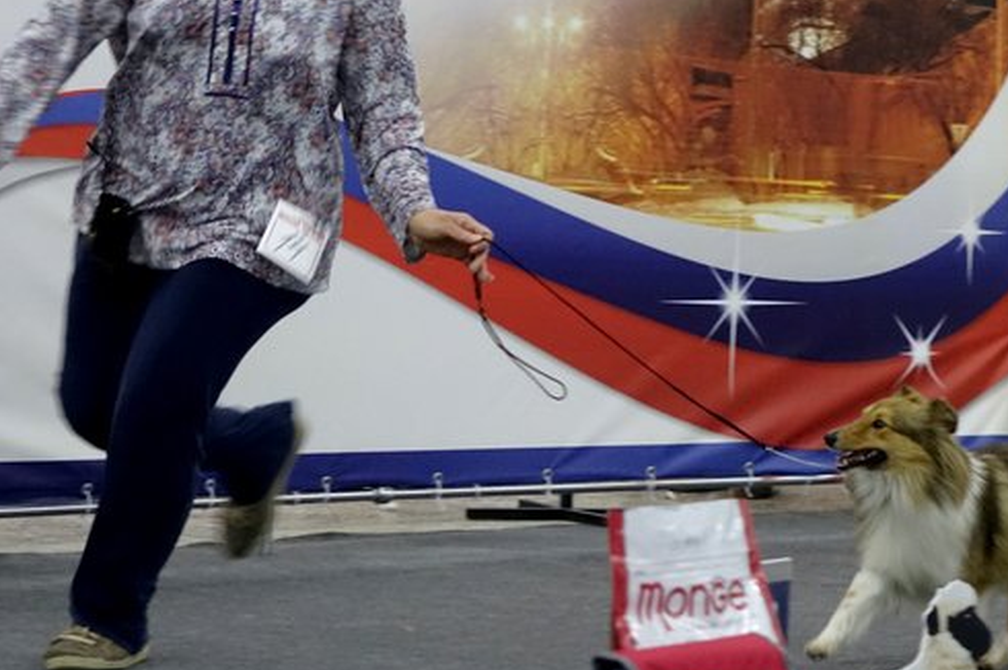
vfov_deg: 10.6
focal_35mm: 129
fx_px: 3609
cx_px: 525
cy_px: 192
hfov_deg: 15.9
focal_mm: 28.93
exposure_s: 1/125
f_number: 2.8
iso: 1250
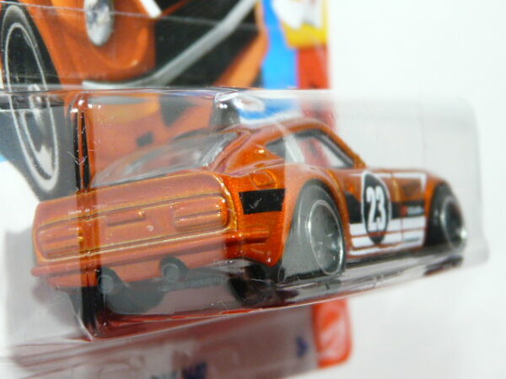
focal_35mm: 123
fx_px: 1798
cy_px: 190
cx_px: 253
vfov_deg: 12.0
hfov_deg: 16.0
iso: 200
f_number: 3.2
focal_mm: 12.6
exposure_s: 1/50
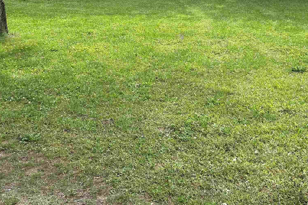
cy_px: 0
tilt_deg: -4.3
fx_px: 471
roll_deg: -1.2
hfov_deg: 36.2
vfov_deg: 23.6
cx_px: 142
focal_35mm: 55
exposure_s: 1/853
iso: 50
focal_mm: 5.7
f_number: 1.5
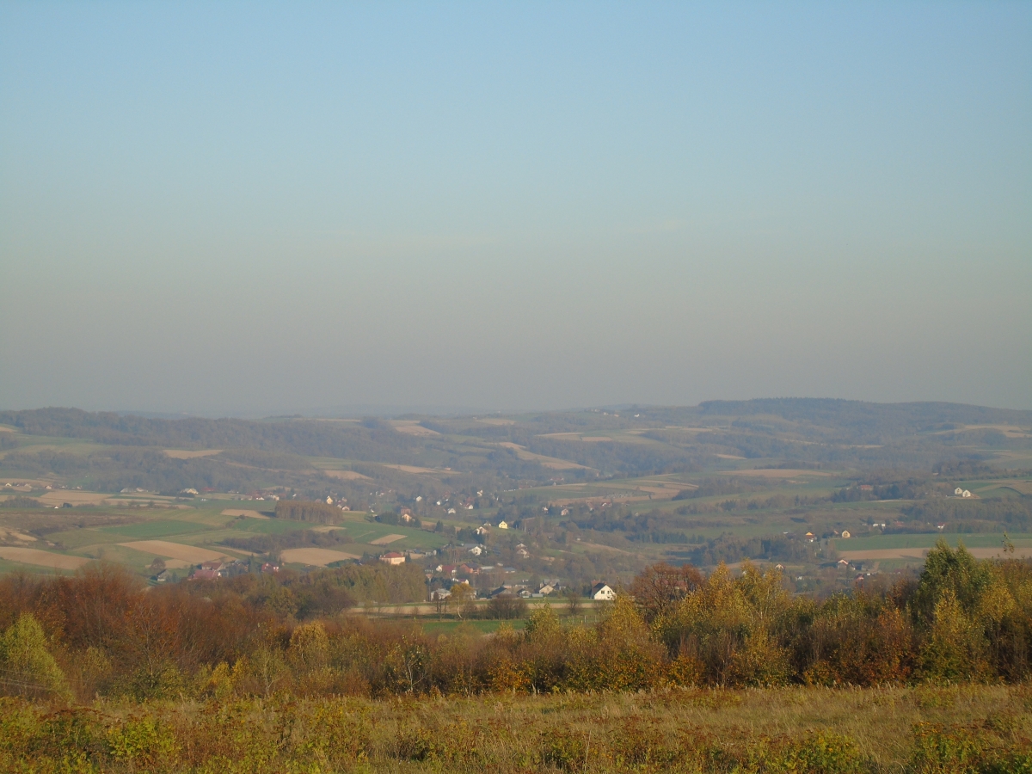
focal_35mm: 108
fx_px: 3220
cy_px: 387
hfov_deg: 18.2
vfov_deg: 13.7
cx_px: 516
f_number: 4.4
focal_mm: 19
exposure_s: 1/500
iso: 80
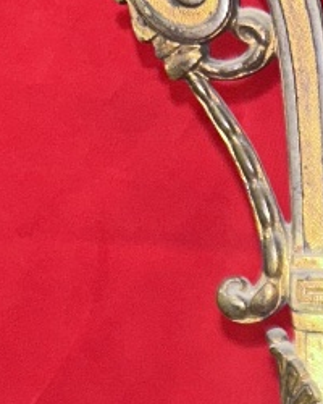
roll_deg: +0.4
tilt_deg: -19.6
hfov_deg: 11.2
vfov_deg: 14.2
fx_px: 1458
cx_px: 693
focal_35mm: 122
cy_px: 692
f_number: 1.5
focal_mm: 5.7
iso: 40
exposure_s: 1/25
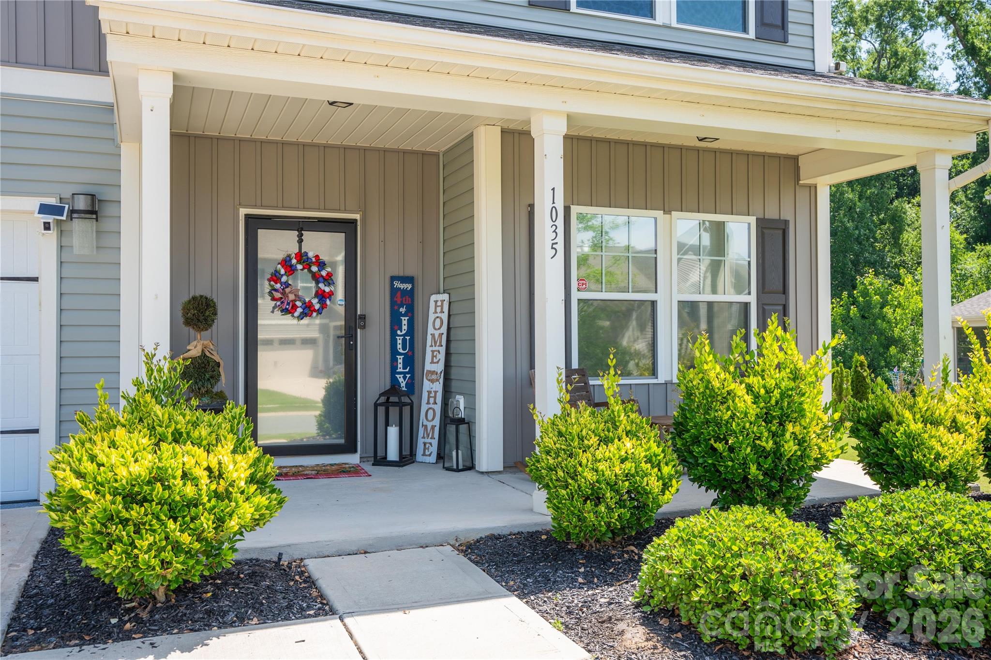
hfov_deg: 58.7
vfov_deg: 41.1
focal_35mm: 32
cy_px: 330
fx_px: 881
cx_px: 496
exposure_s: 1/100
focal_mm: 32
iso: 100
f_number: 7.1
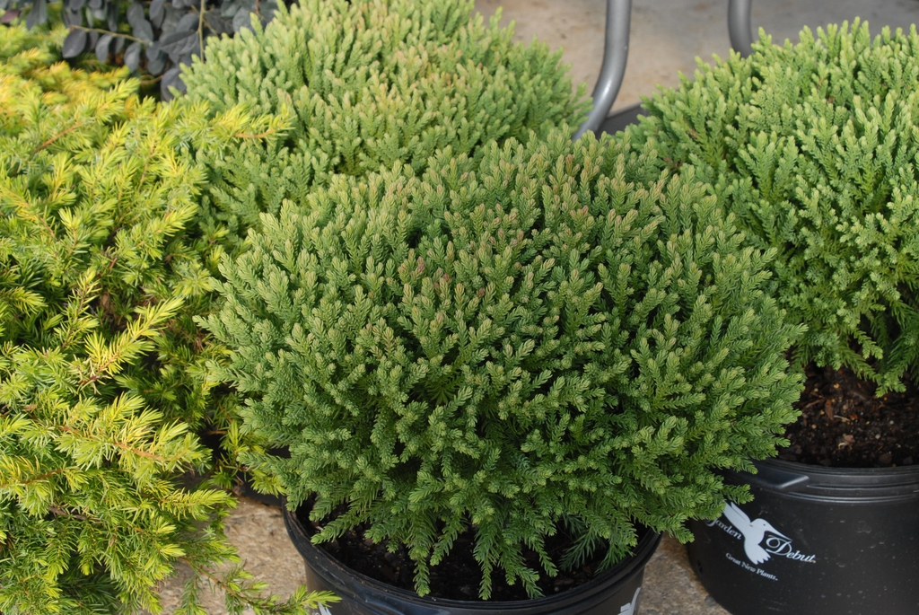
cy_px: 308
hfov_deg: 35.0
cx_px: 460
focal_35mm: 57
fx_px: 1457
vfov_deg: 23.8
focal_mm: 38
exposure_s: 1/250
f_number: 8
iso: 400
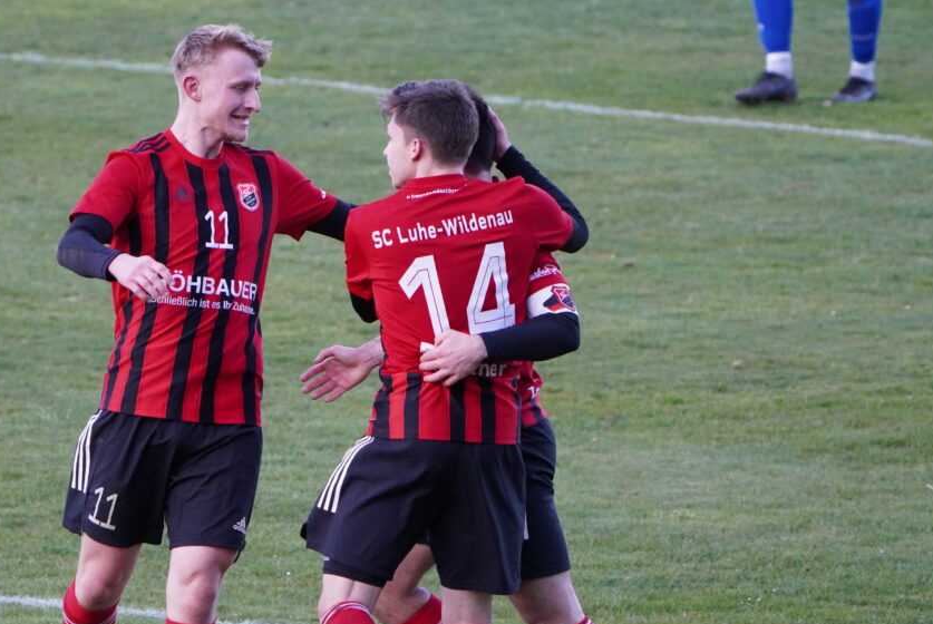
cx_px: 317
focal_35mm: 602
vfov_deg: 2.3
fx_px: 15618
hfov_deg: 3.4
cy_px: 357
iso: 2000
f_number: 5.6
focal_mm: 280
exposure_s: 1/500
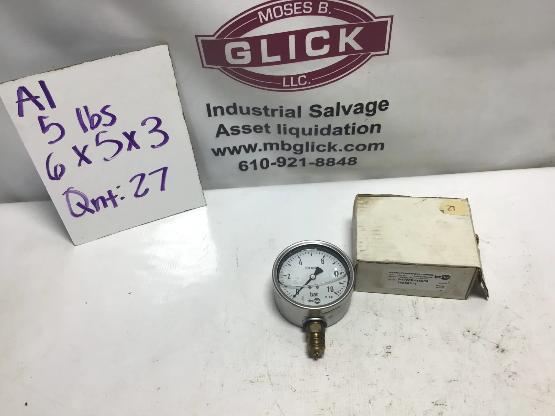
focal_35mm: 31
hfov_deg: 58.4
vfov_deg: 45.4
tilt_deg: -47.2
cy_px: 208
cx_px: 278
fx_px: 497
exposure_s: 1/206
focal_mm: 3.3
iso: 25
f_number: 2.4
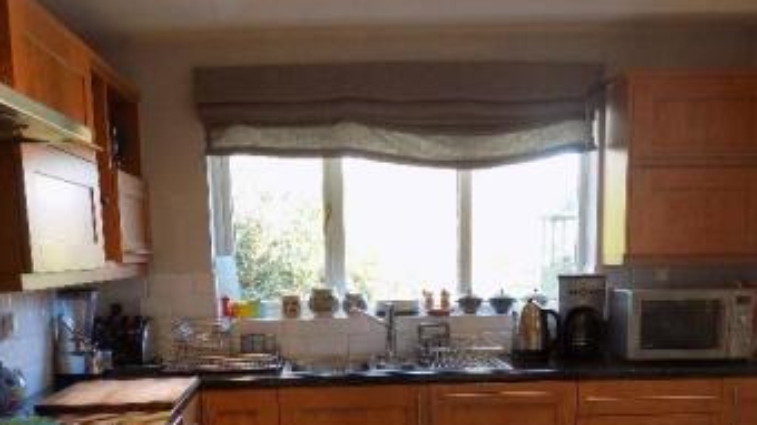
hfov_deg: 47.3
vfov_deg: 26.4
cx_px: 340
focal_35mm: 43
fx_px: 863
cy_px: 411
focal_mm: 4
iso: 140
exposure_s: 1/30
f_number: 3.1
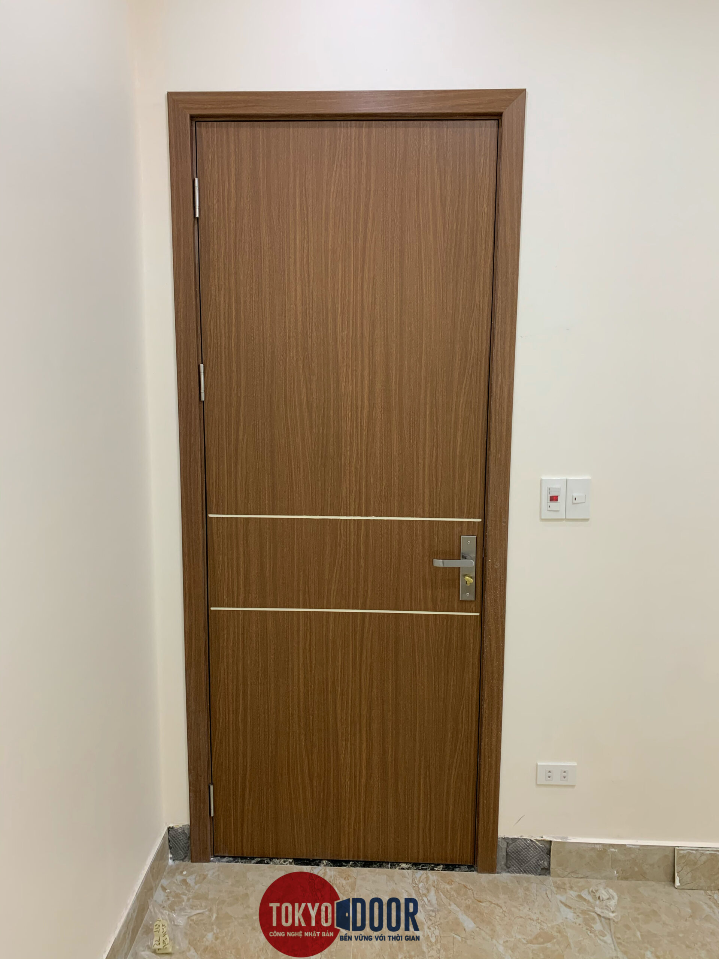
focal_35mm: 26
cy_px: 480
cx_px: 360
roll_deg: -0.9
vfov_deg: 67.3
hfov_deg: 53.1
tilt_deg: -8.4
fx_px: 720
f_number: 1.8
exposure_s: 1/71
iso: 100
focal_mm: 4.25
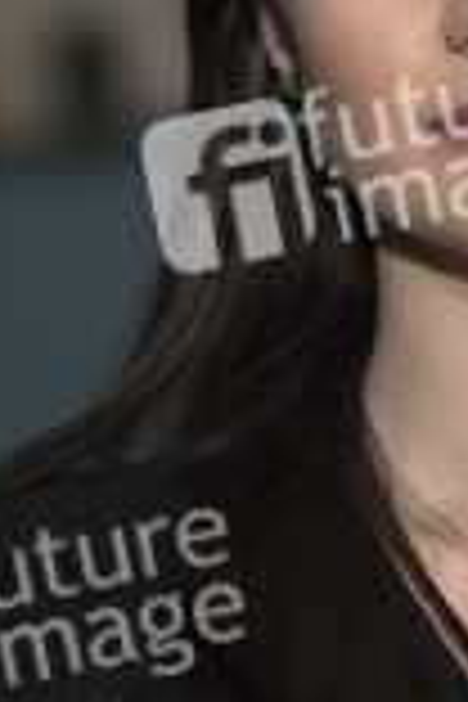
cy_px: 392
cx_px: 504
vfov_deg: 8.0
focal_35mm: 257
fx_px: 5011
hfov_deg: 5.3
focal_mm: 100
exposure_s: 1/400
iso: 1250
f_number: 3.2
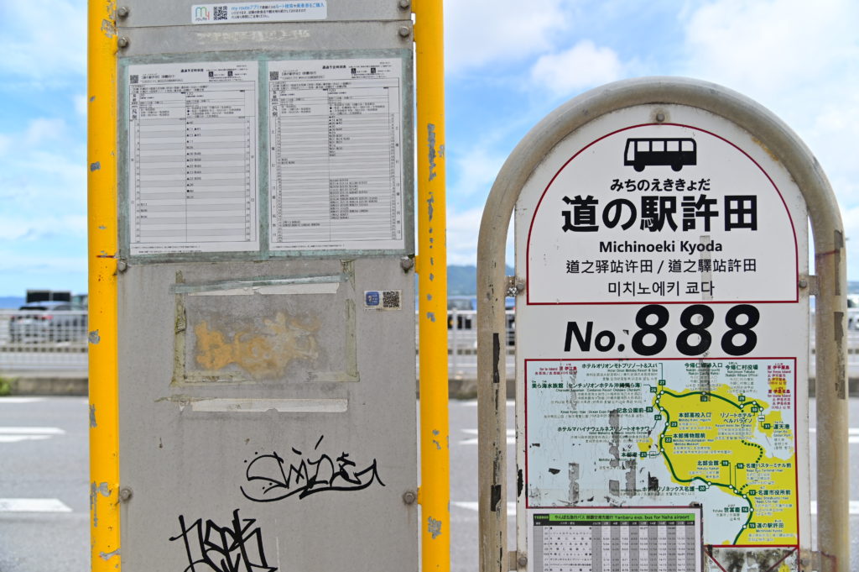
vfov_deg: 43.5
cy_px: 286
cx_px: 430
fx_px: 715
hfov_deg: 62.0
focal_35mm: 30
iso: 100
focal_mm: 30
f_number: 4
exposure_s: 1/800
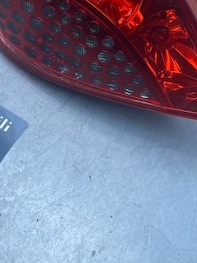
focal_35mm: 55
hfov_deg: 26.5
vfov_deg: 33.8
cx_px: 108
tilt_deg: -50.3
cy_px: 49
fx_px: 418
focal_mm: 4.25
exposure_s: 1/576
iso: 32
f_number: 1.8
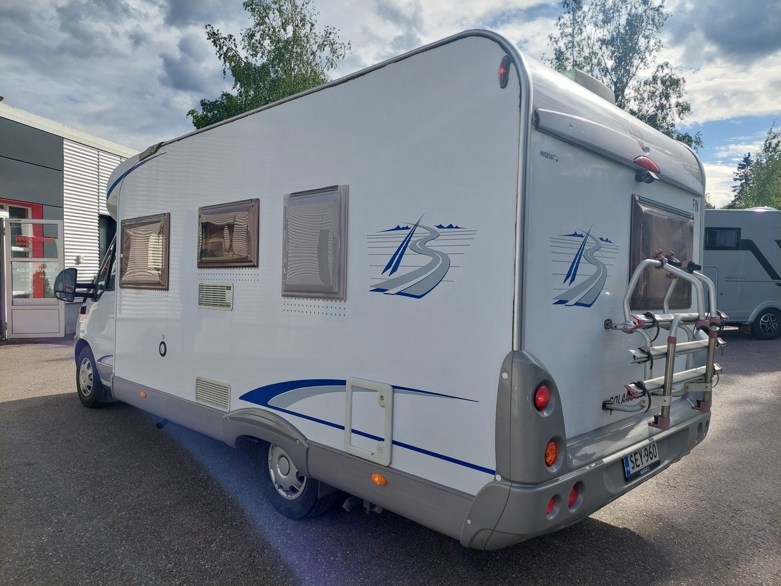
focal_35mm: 25
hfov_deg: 69.4
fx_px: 564
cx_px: 390
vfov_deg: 54.9
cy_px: 293
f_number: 1.8
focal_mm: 5.23
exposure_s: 1/1844
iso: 40
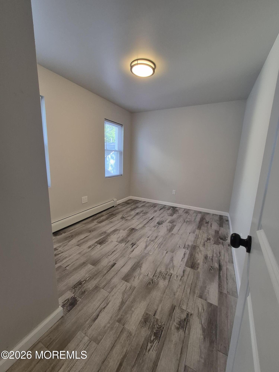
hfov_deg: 89.9
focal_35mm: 13
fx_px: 140
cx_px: 140
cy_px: 186
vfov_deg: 106.2
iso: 160
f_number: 2.2
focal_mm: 1.74
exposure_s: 1/60
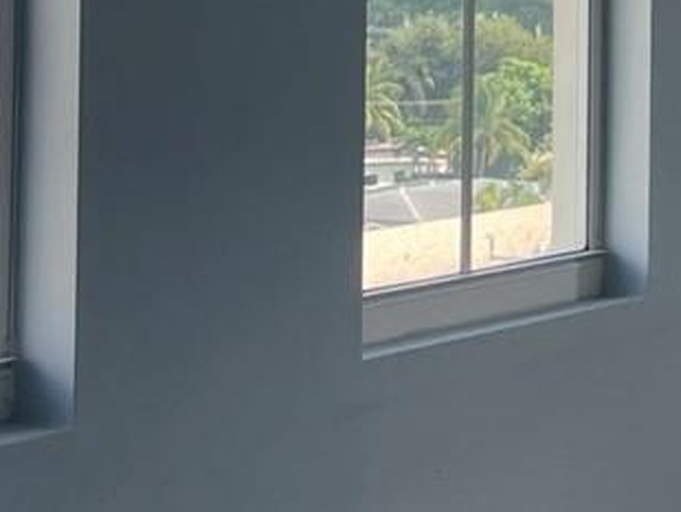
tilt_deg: +1.6
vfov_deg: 10.9
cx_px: 1188
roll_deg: -0.4
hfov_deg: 13.4
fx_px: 2638
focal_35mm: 134
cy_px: -59
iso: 32
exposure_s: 1/186
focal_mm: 4.2
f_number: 1.6
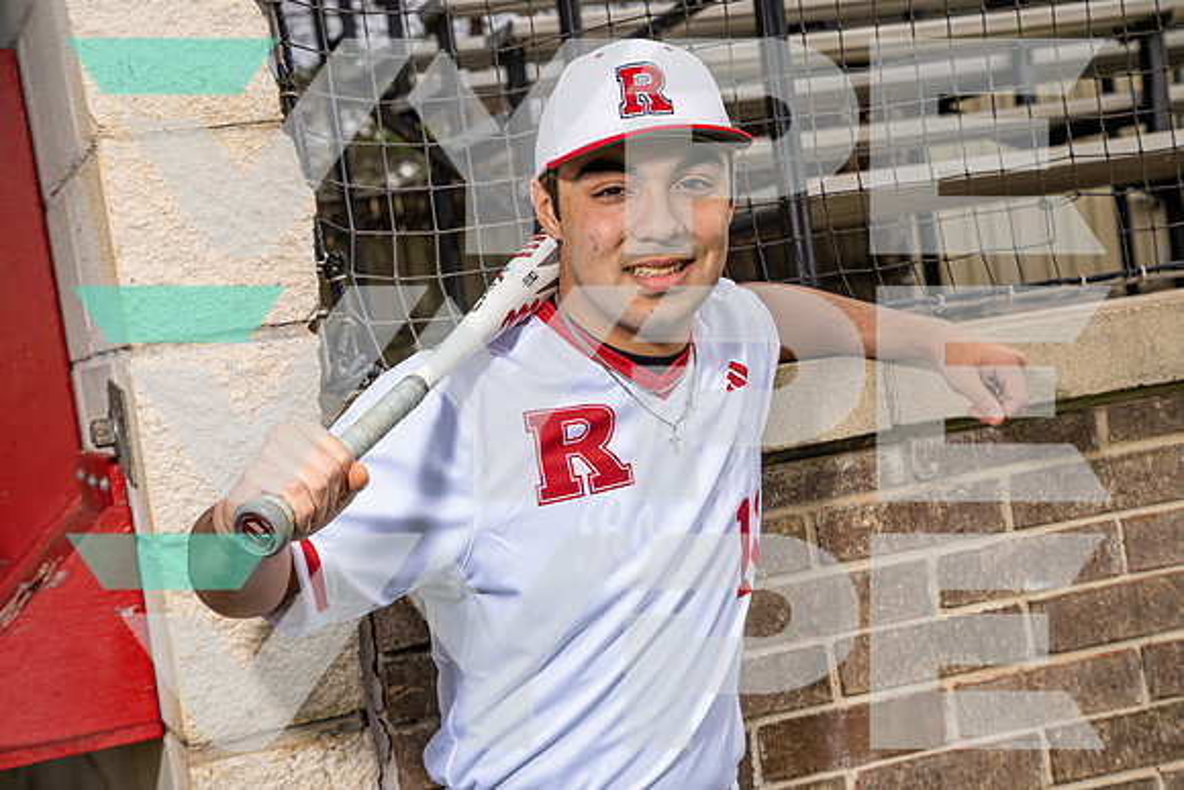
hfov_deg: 32.9
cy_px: 395
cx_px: 592
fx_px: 2007
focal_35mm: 61
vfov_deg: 22.3
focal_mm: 61
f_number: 6.3
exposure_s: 1/250
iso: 100
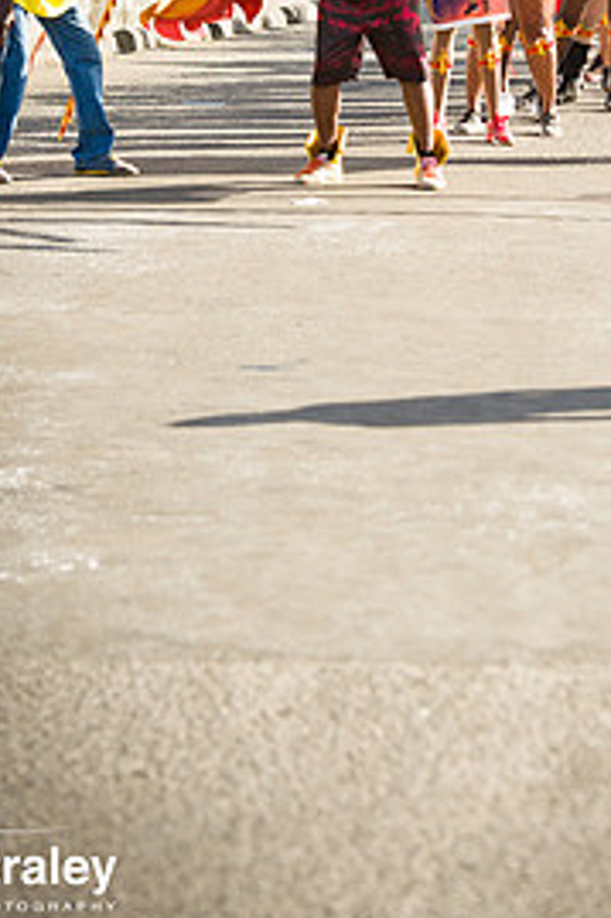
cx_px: 391
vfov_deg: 12.5
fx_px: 4180
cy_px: 177
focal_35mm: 164
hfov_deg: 8.4
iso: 100
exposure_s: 1/200
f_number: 5.6
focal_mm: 98
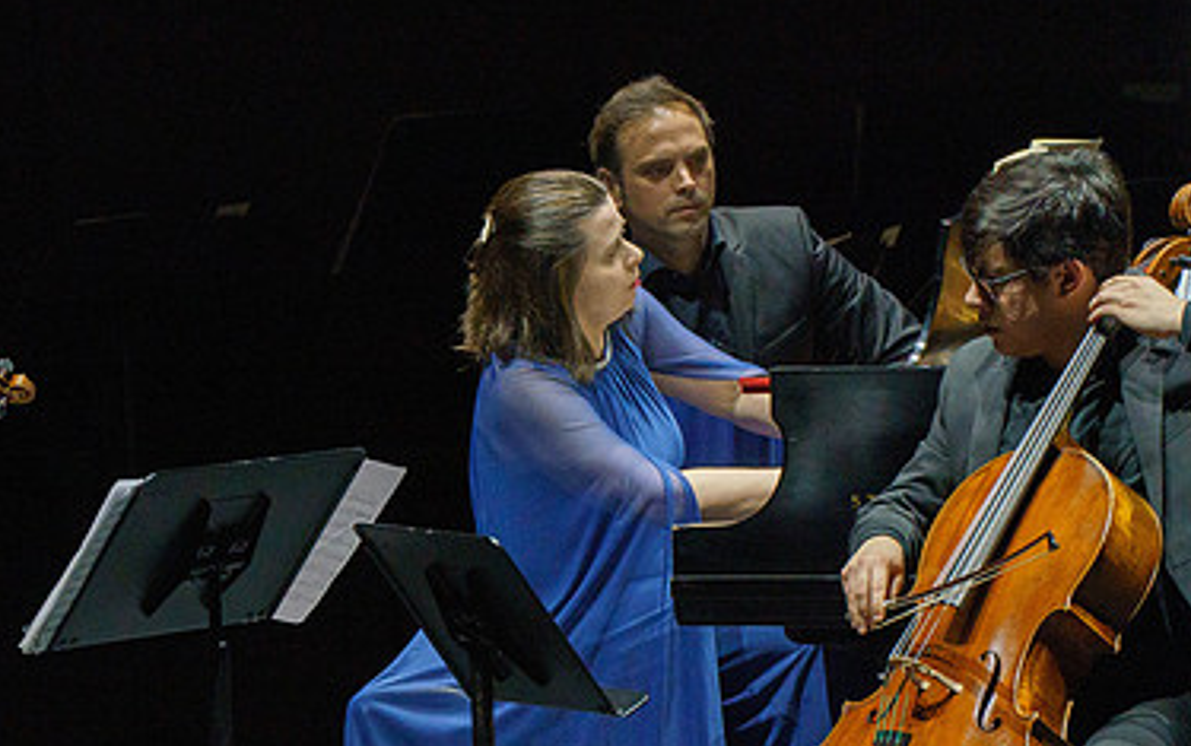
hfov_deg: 3.3
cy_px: 529
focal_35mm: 630
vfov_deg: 2.1
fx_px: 20464
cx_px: 384
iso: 4000
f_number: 10
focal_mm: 400
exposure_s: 1/250
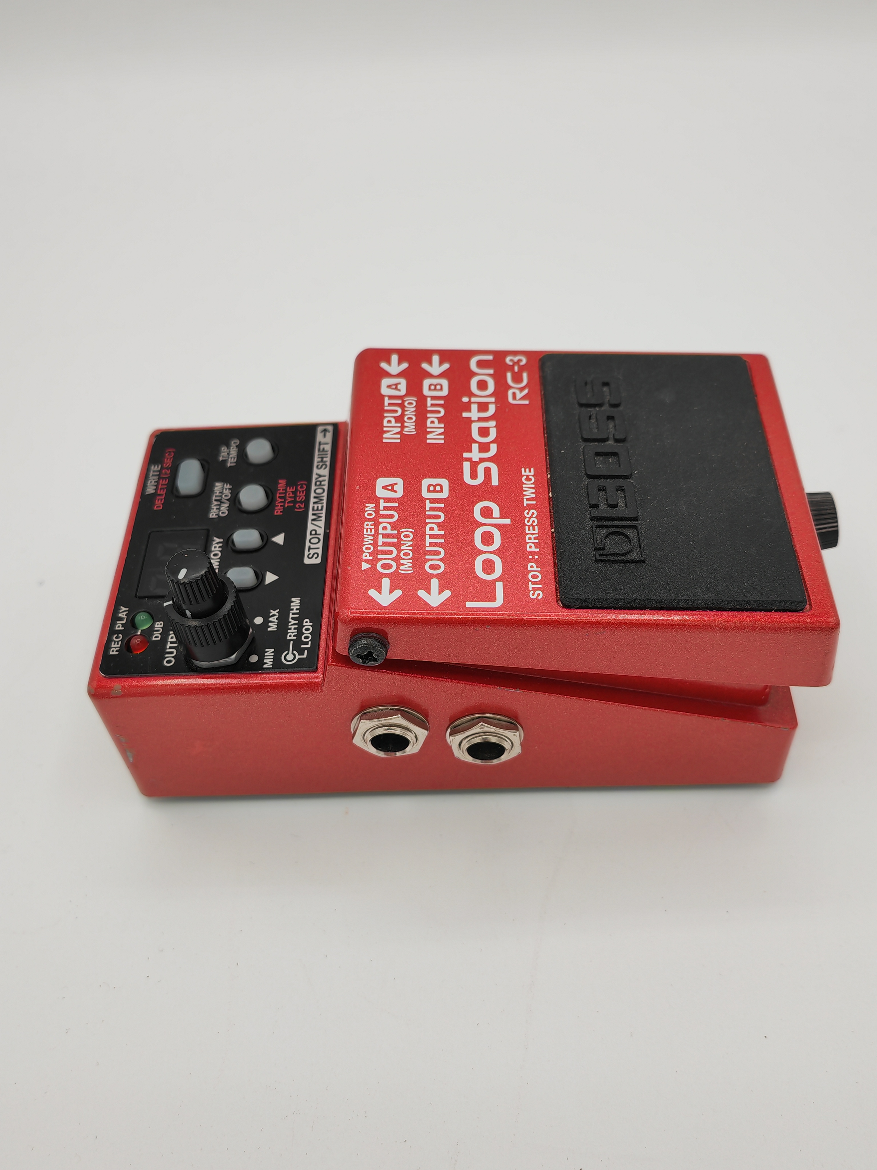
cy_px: 585
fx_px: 1081
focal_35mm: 32
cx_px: 438
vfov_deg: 56.8
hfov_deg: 44.2
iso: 50
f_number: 1.8
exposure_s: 1/350
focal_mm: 5.53
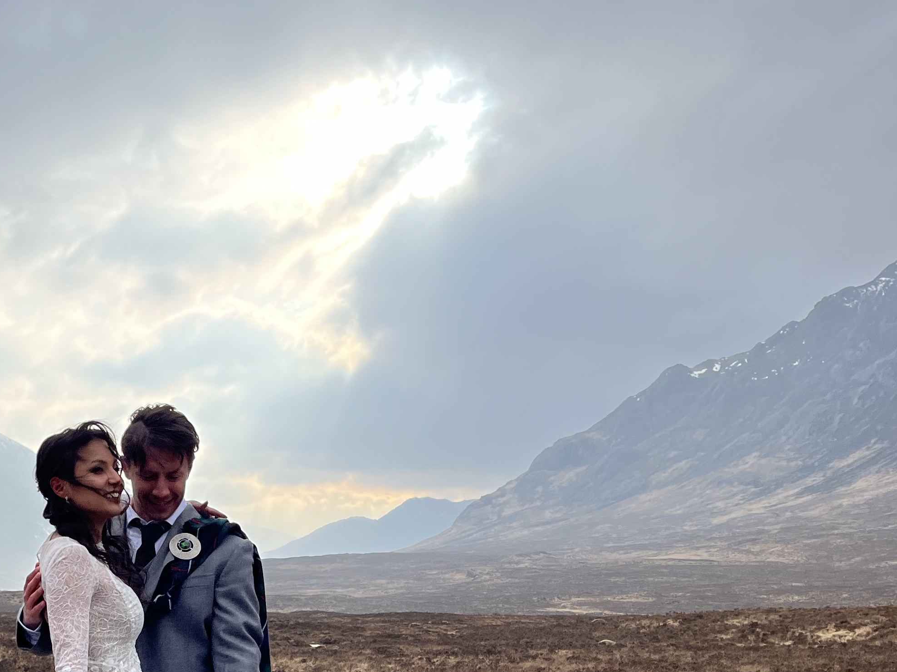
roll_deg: +0.0
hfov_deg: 34.9
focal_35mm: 53
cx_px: 167
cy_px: 624
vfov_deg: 26.5
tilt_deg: -4.0
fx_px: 1373
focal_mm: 5.1
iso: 50
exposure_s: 1/2222
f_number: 1.6
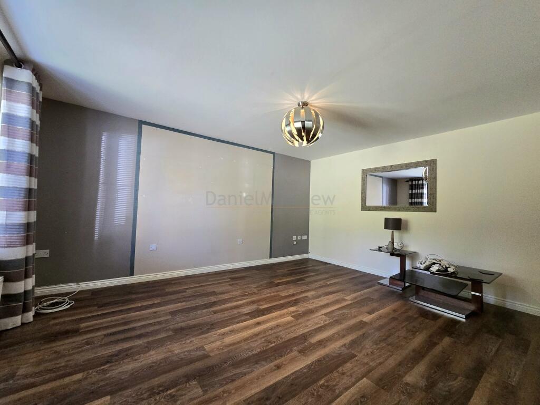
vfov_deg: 89.9
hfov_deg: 106.2
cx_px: 270
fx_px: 203
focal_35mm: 13
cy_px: 202
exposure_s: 1/60.2
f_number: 2.2
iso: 320
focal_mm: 2.2
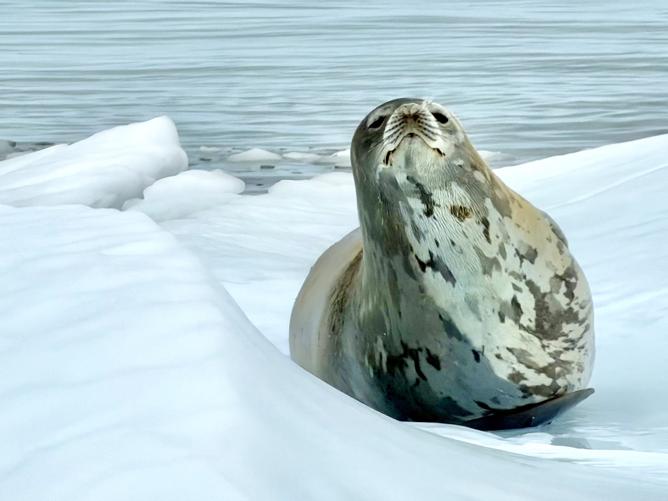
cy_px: 250
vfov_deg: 5.3
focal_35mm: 278
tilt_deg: -3.3
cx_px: 348
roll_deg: +2.2
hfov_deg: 7.1
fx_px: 5365
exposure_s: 1/1274
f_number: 2.8
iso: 20
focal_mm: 16.89
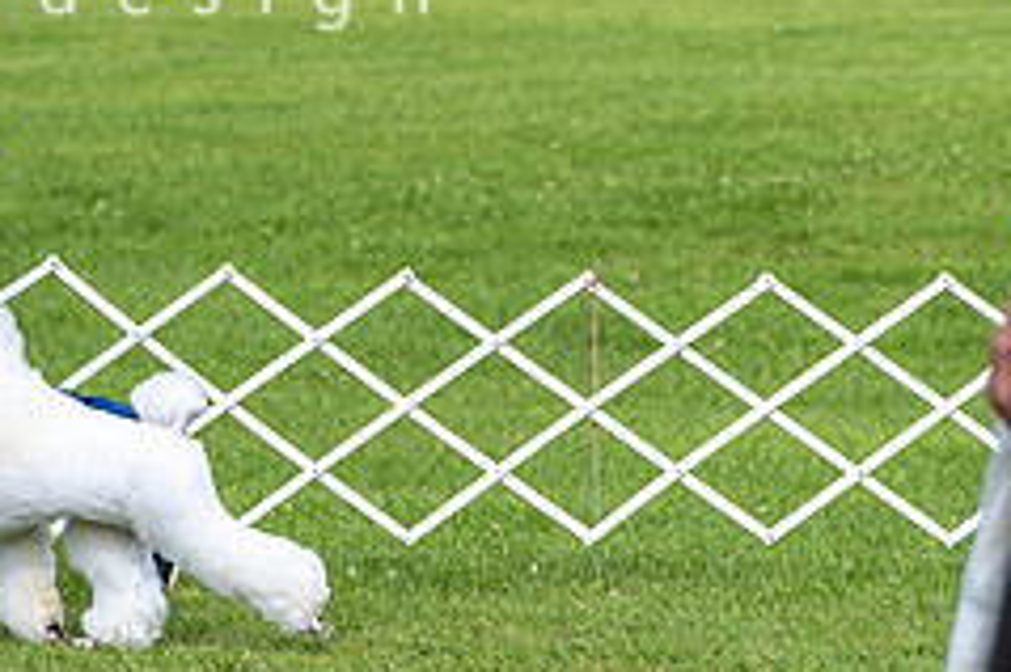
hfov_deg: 6.2
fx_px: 9345
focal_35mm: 333
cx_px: -97
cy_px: 120
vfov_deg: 4.1
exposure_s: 1/1000
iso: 320
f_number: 5
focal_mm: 137
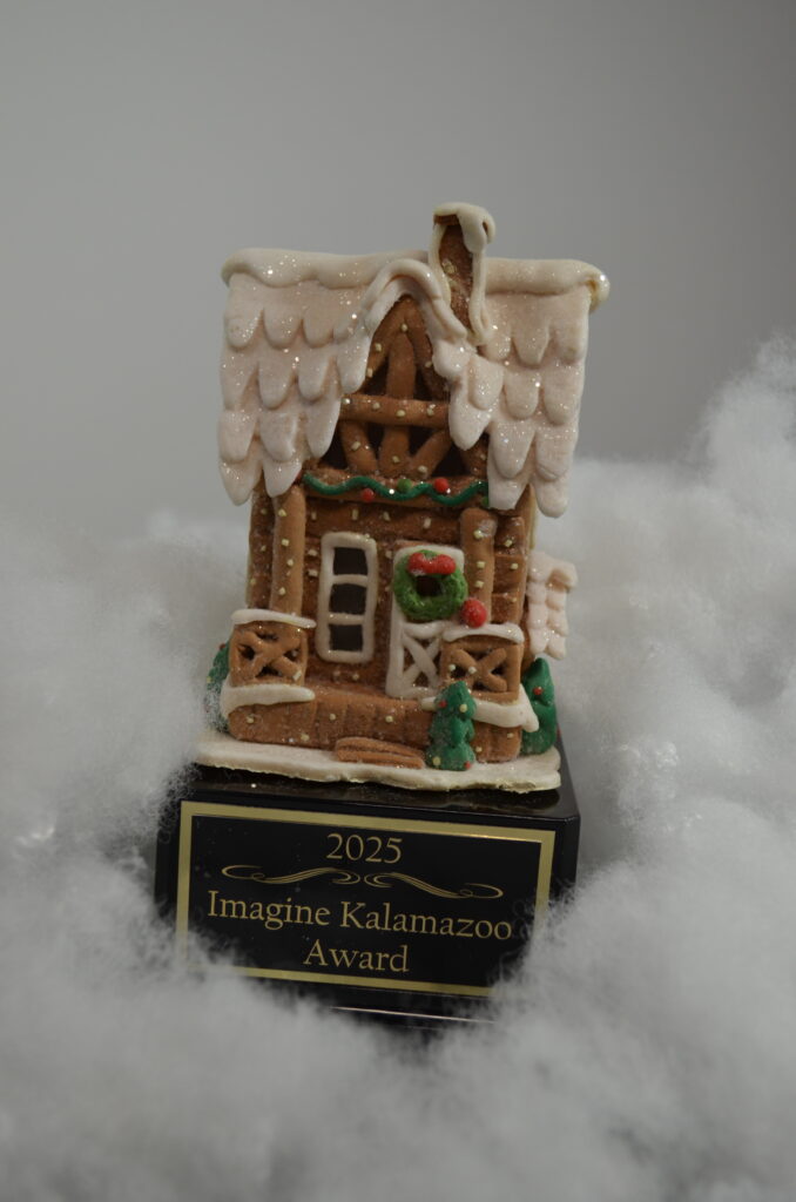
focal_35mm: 42
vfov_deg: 46.5
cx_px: 398
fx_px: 1400
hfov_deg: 31.7
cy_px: 601
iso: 400
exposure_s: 1/80
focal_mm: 28
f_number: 4.5
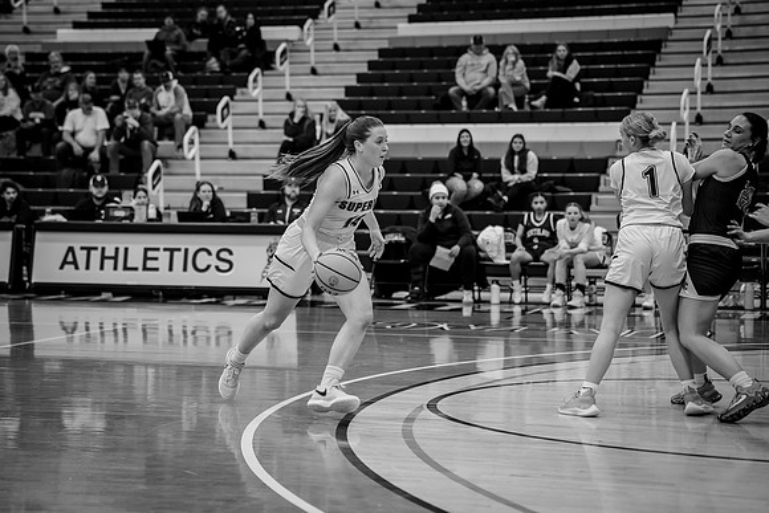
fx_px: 1841
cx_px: 315
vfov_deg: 15.9
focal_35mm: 86
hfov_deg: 23.6
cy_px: 246
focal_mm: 72
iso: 1250
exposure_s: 1/640
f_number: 2.5
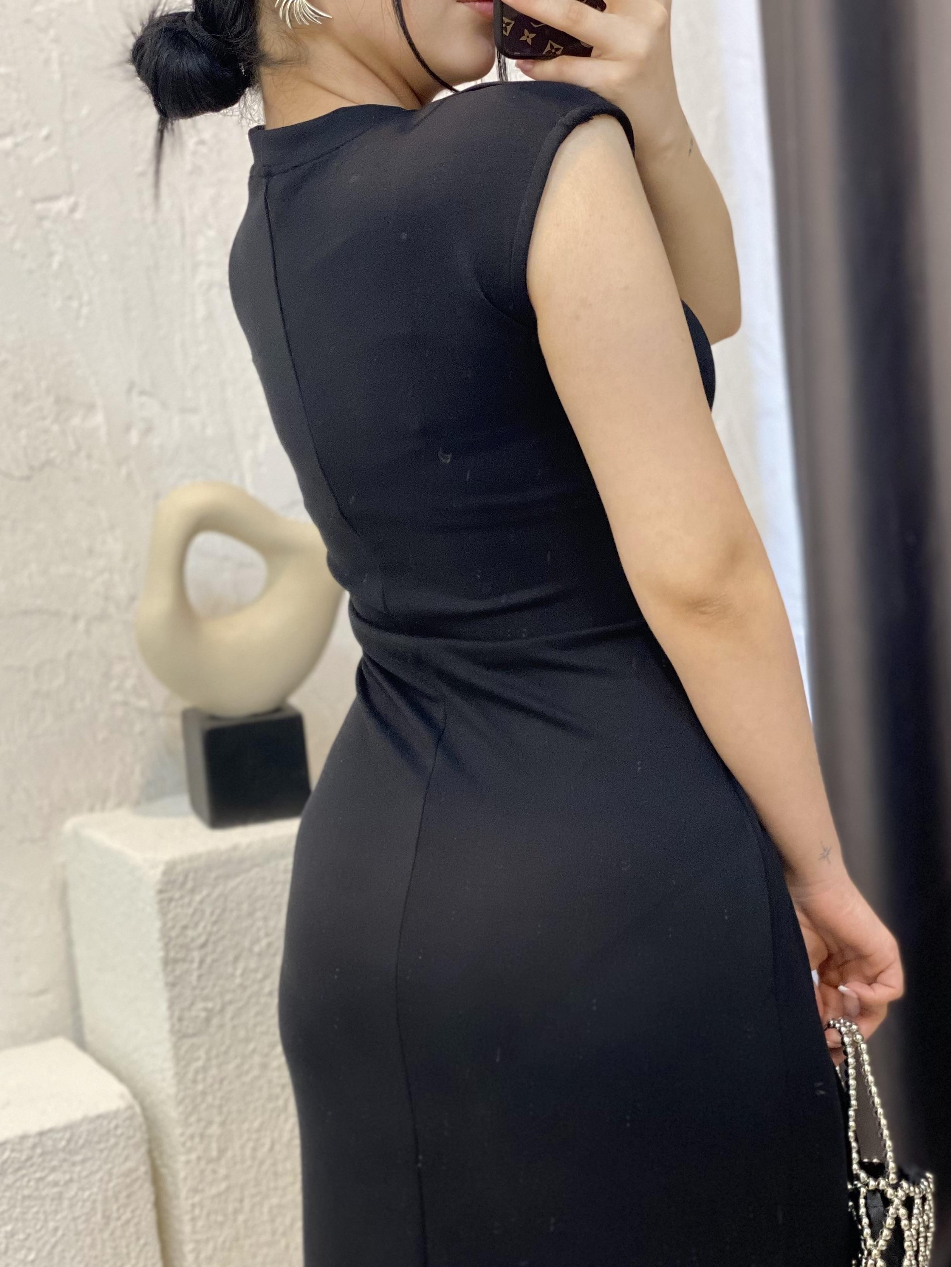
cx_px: 487
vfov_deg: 30.3
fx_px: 2344
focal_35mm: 64
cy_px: 668
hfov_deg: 22.9
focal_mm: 6
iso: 200
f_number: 2
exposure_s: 1/100
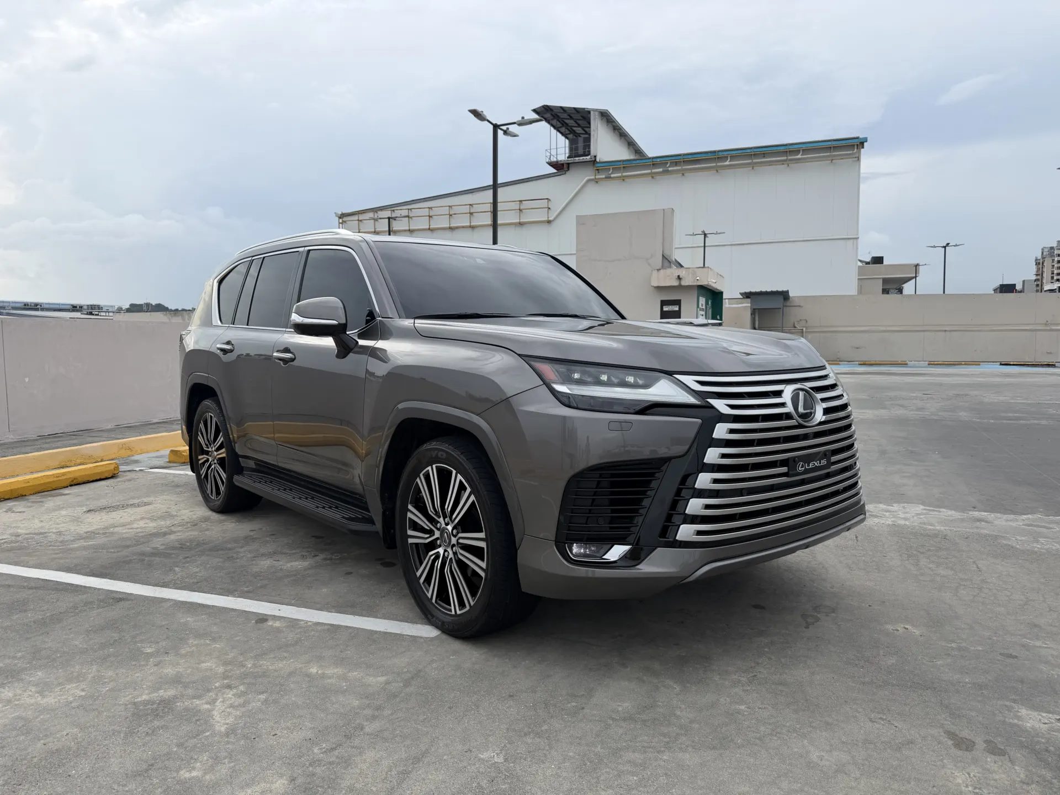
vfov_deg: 56.8
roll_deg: +0.5
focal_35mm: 24
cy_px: 398
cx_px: 530
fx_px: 735
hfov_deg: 71.6
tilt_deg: -4.2
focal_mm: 6.76
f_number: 1.78
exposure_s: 1/1770
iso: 80
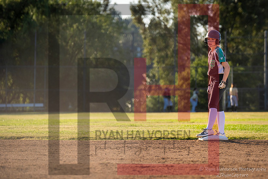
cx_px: 170
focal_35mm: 253
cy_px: 66
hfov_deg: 8.1
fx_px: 1884
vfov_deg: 5.4
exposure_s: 1/2500
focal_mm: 200
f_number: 4.5
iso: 800
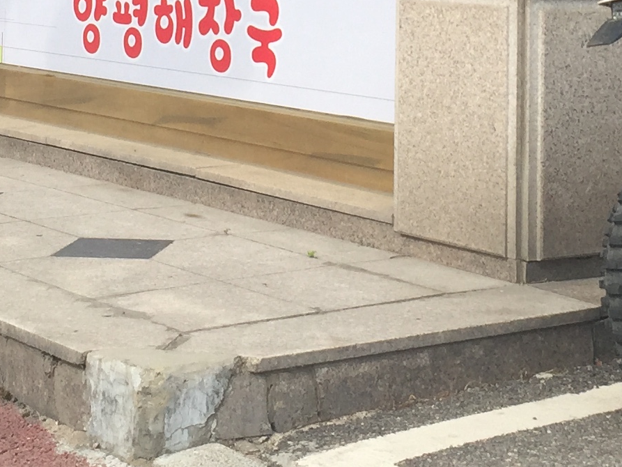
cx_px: 297
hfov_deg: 18.5
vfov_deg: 13.4
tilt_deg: +0.3
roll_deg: -1.9
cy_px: -153
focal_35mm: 106
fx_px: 1905
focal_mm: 4.15
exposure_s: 1/1464
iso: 32
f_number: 2.2
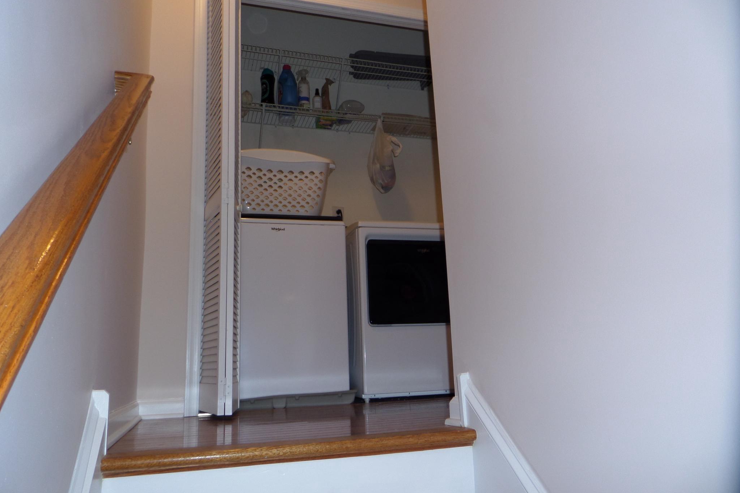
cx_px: 370
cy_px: 258
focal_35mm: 25
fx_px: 514
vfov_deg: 51.3
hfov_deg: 71.5
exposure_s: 1/30
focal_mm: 4
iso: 100
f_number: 3.2
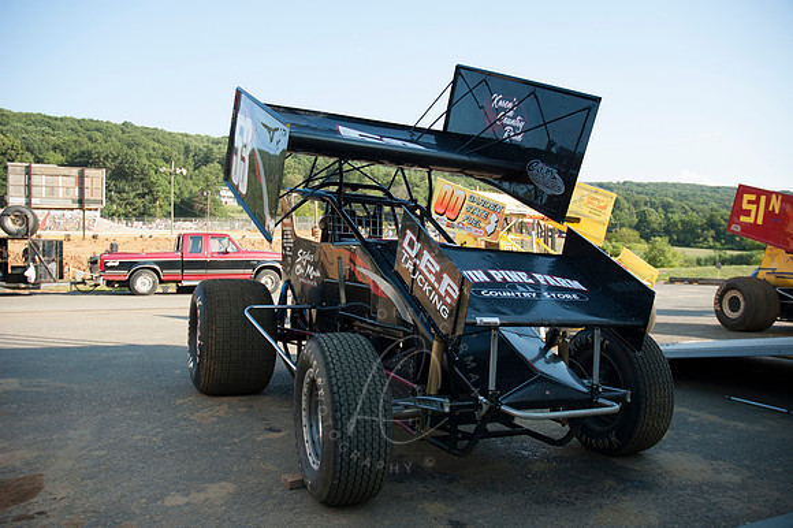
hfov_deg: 67.4
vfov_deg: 47.9
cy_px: 264
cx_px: 396
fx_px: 594
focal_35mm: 27
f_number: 3.5
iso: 200
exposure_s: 1/640
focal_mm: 18
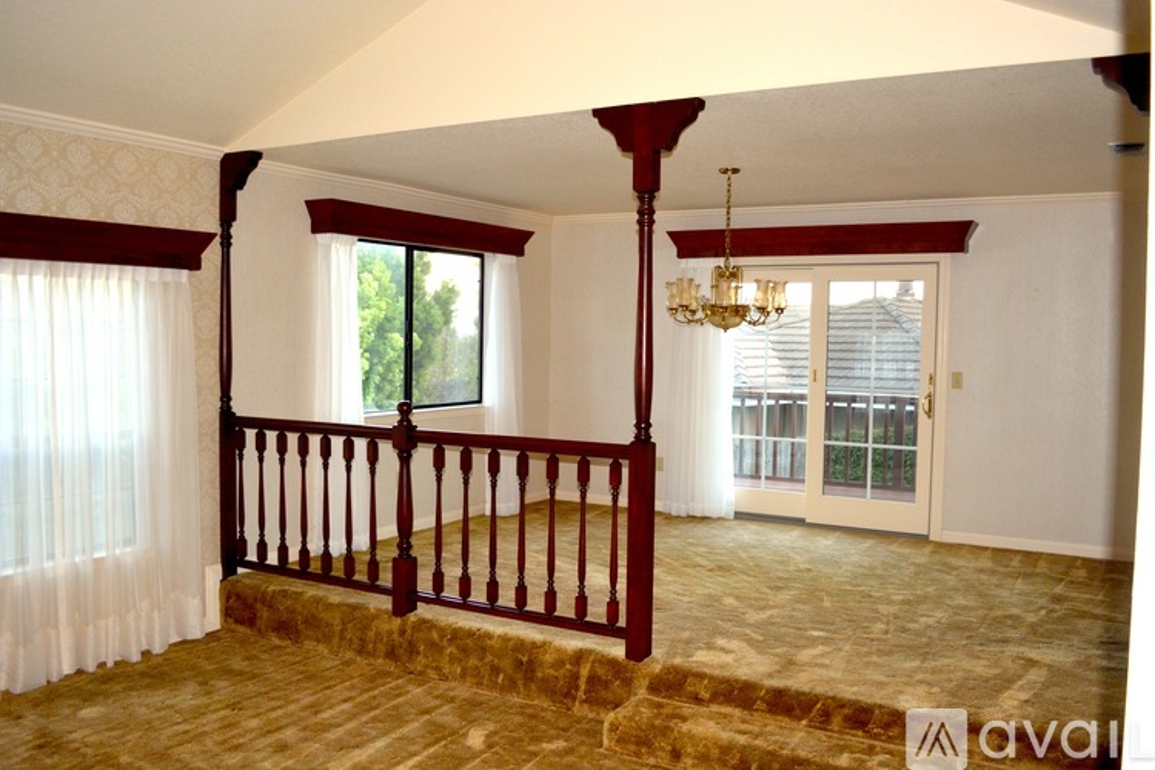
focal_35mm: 33
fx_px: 1059
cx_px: 578
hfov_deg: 57.2
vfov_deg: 40.0
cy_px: 385
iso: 1000
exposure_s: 1/60
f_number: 3.8
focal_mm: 22
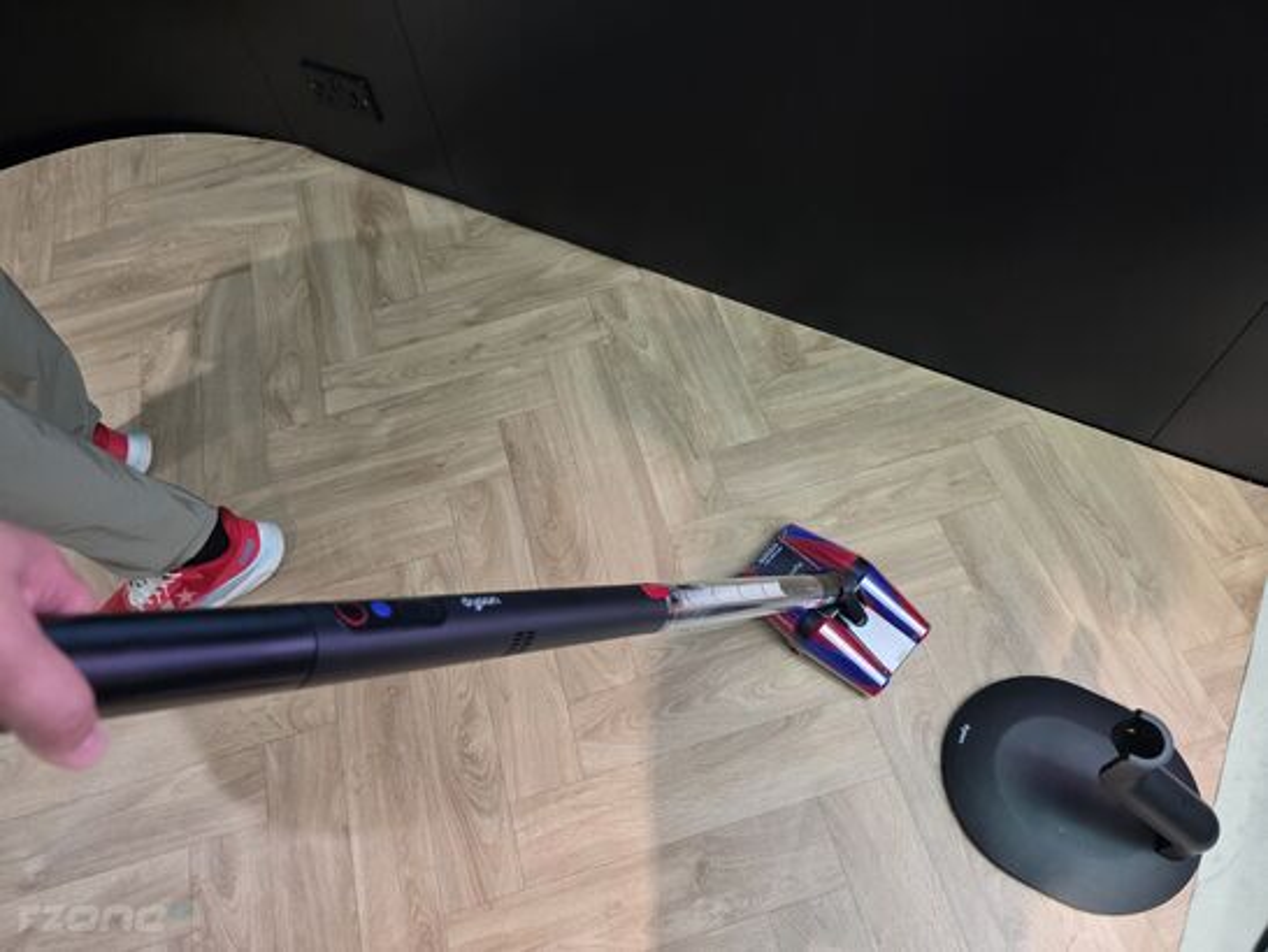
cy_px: 476
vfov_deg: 58.9
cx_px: 634
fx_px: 843
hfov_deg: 73.9
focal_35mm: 23
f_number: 1.7
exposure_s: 1/97.9
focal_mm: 6.3
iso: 1000
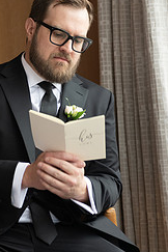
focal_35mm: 102
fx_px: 714
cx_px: 37
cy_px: 145
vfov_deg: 20.0
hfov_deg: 13.4
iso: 1250
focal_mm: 55
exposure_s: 1/100
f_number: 2.8
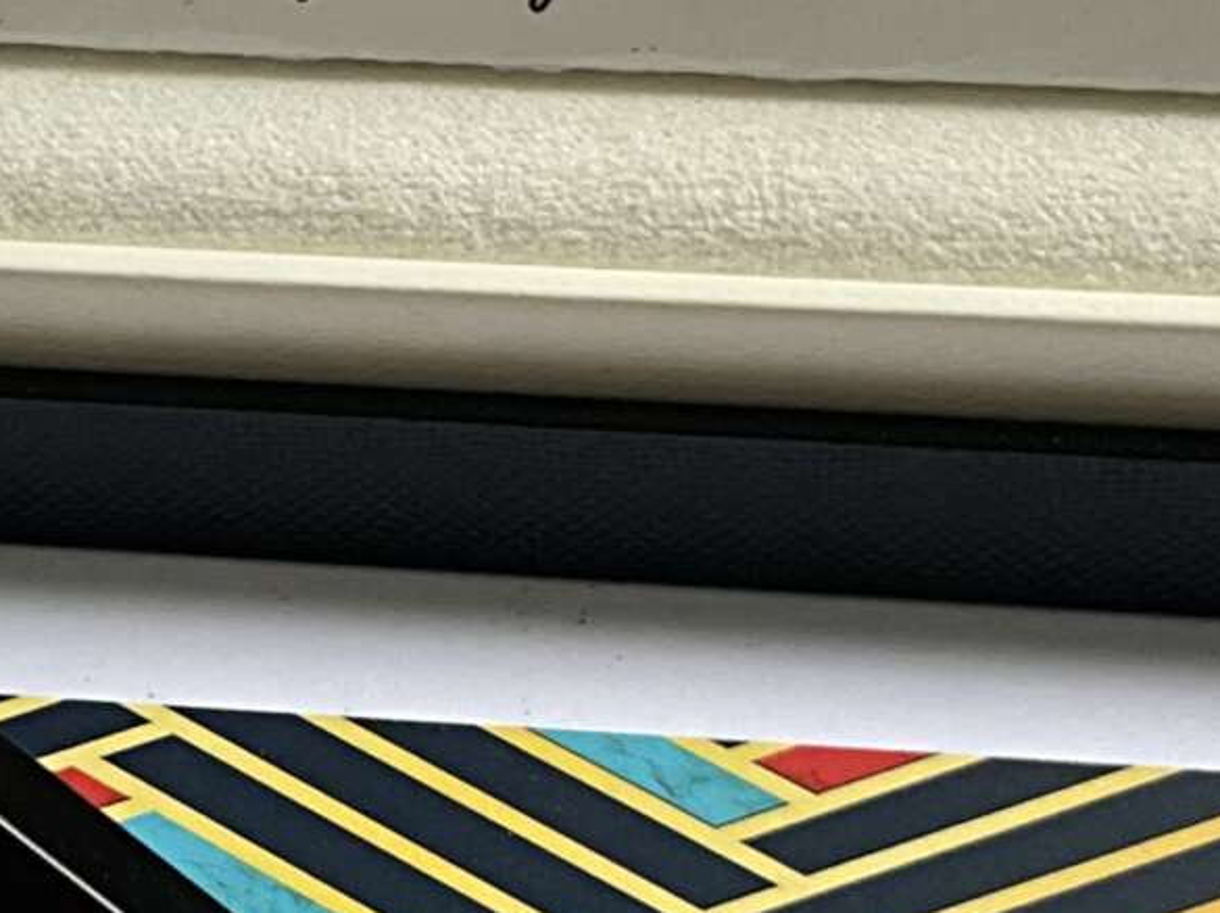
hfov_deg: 15.4
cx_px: 261
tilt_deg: -47.1
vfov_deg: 11.6
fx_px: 4473
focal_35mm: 127
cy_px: 665
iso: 25
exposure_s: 1/122
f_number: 1.8
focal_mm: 3
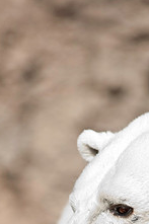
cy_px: 217
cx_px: 124
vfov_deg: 2.3
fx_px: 5695
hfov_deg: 1.5
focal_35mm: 916
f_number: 4
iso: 160
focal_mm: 300
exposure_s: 1/1600
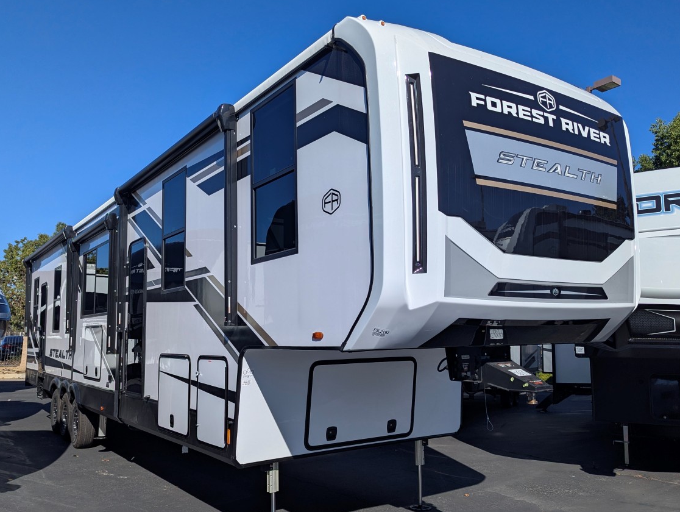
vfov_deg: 46.9
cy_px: 274
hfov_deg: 59.8
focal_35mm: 30
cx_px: 363
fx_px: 590
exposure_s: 1/4525
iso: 49
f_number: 1.85
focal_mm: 6.81
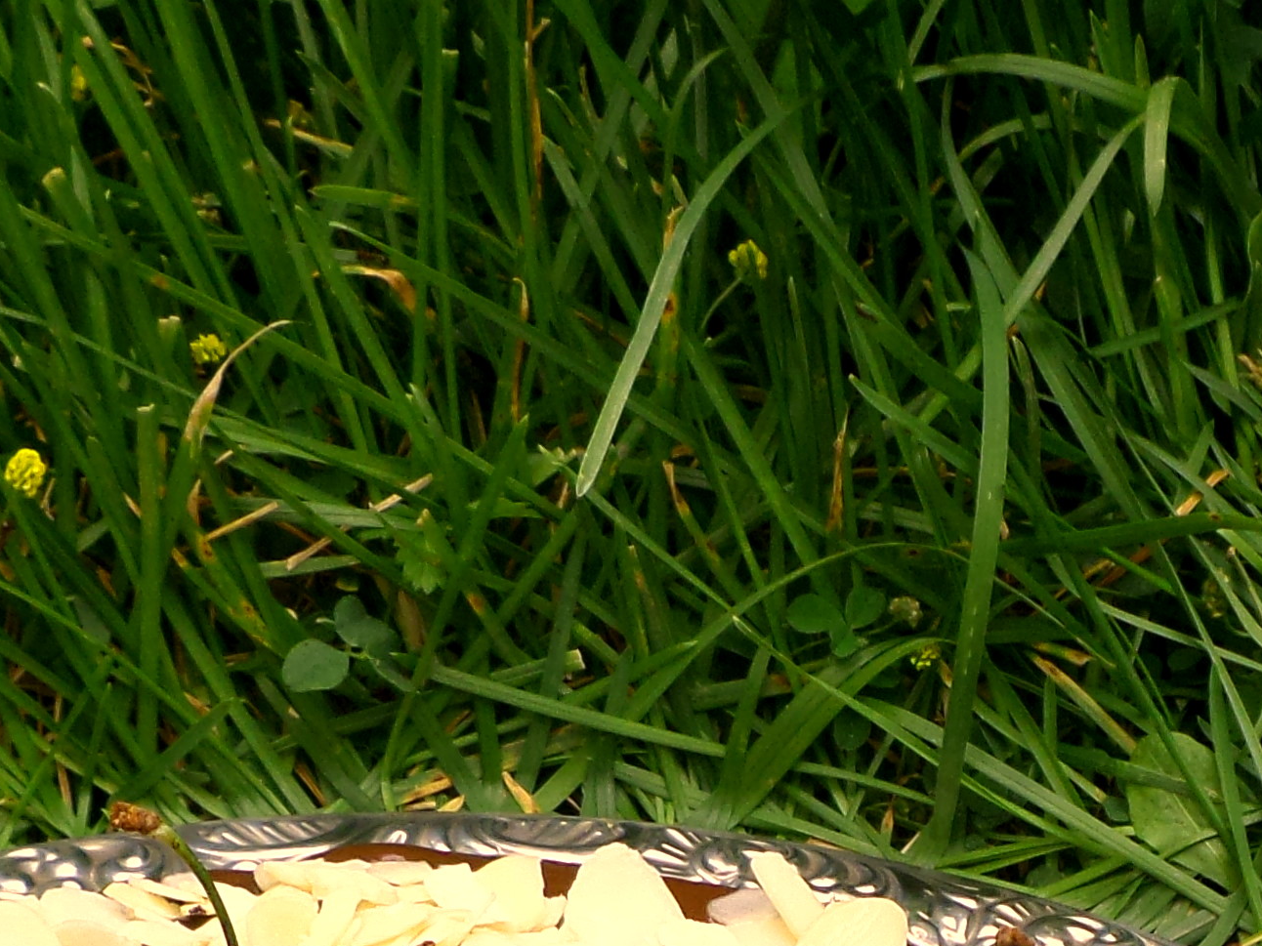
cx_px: 853
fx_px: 3901
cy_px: 1562
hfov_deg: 18.3
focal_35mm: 107
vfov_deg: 12.9
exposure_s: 1/350
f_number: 2.7
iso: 80
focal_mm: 5.5
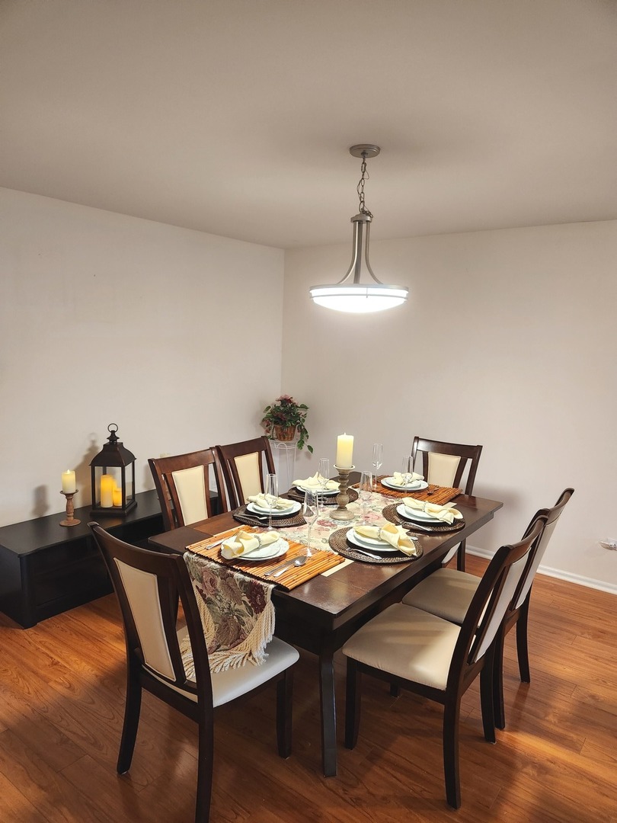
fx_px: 547
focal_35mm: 23
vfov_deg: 73.9
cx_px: 308
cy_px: 412
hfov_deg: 58.9
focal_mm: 5.4
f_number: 1.8
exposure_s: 1/120
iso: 320
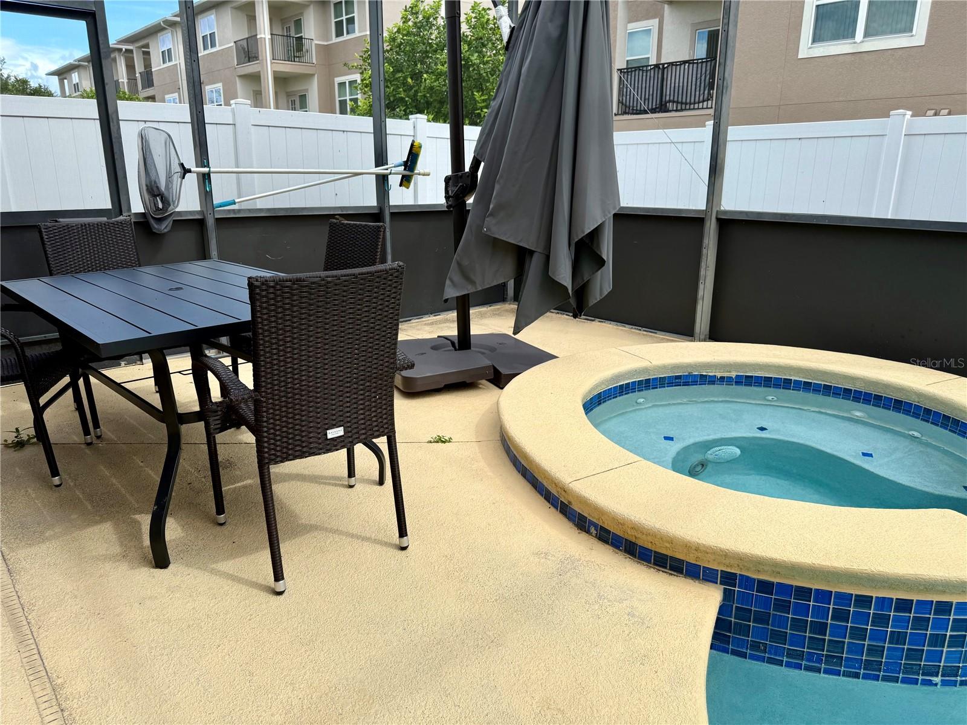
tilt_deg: -15.3
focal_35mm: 24
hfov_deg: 71.6
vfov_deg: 56.8
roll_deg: +0.2
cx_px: 484
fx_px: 670
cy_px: 362
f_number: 1.78
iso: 80
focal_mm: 6.76
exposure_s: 1/1522
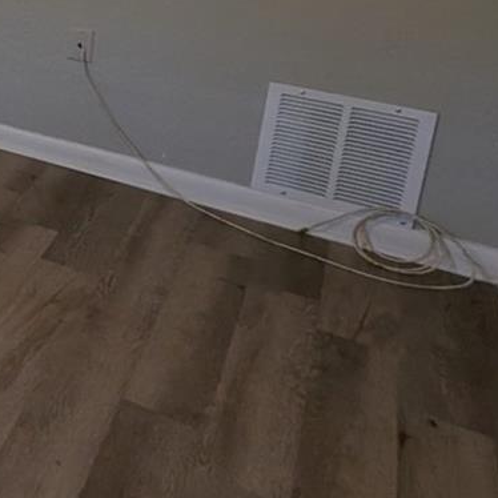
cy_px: -56
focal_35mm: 49
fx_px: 798
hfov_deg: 19.0
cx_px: -513
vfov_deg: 30.8
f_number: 2.2
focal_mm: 1.95
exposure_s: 1/20
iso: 97
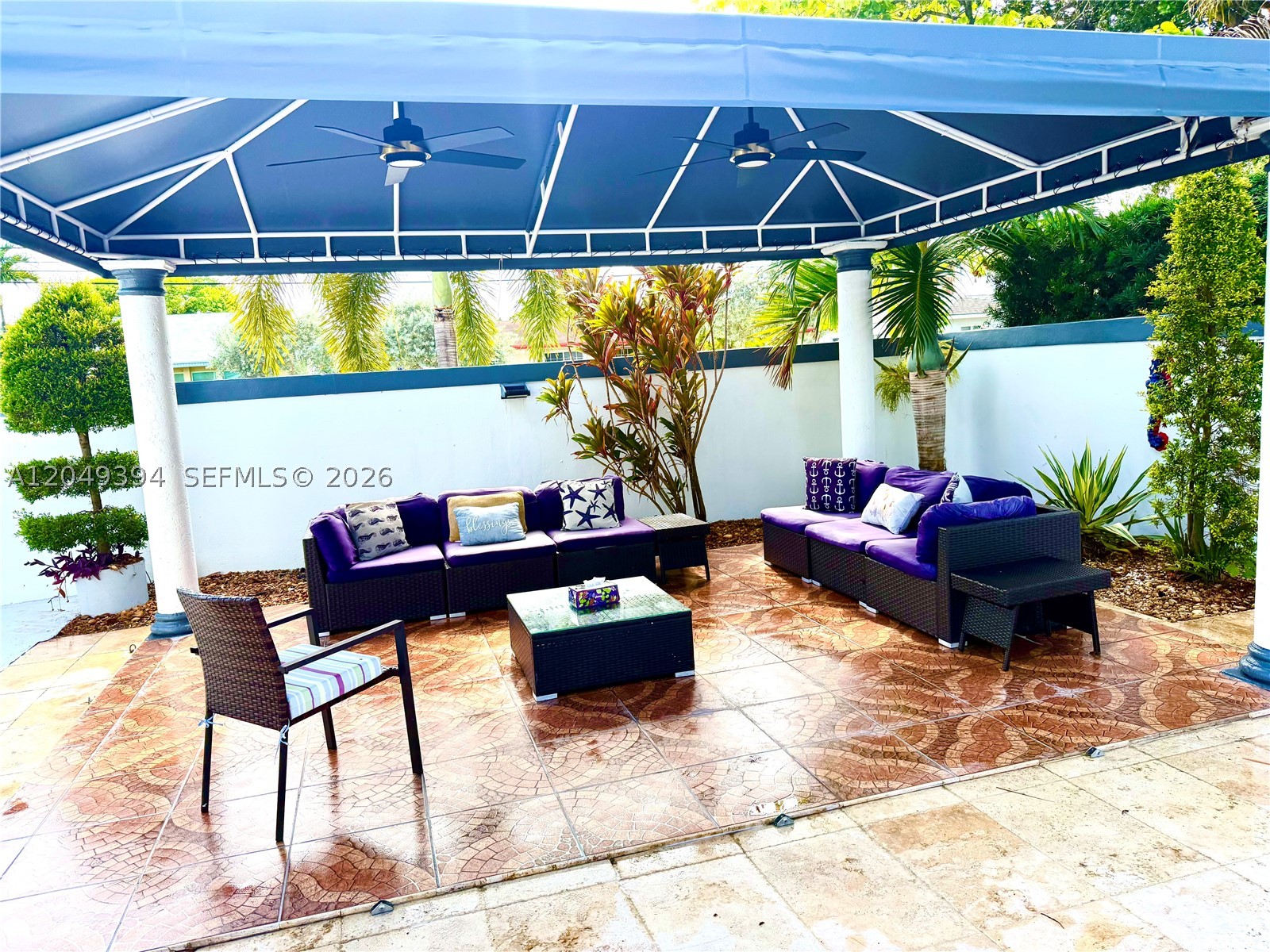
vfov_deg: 56.8
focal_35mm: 24
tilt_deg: -6.1
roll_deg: +3.9
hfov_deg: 71.6
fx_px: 881
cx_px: 635
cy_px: 476
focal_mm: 6.76
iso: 100
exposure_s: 1/1337
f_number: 1.78
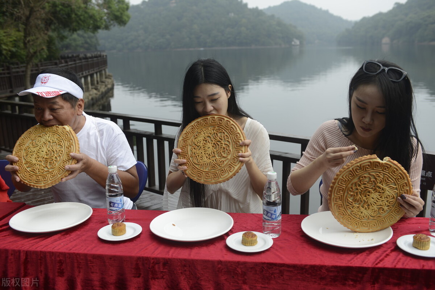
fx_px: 423
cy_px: 145
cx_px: 218
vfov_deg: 37.9
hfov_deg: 54.4
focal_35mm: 35
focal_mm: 35
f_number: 3.5
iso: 100
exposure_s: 1/500
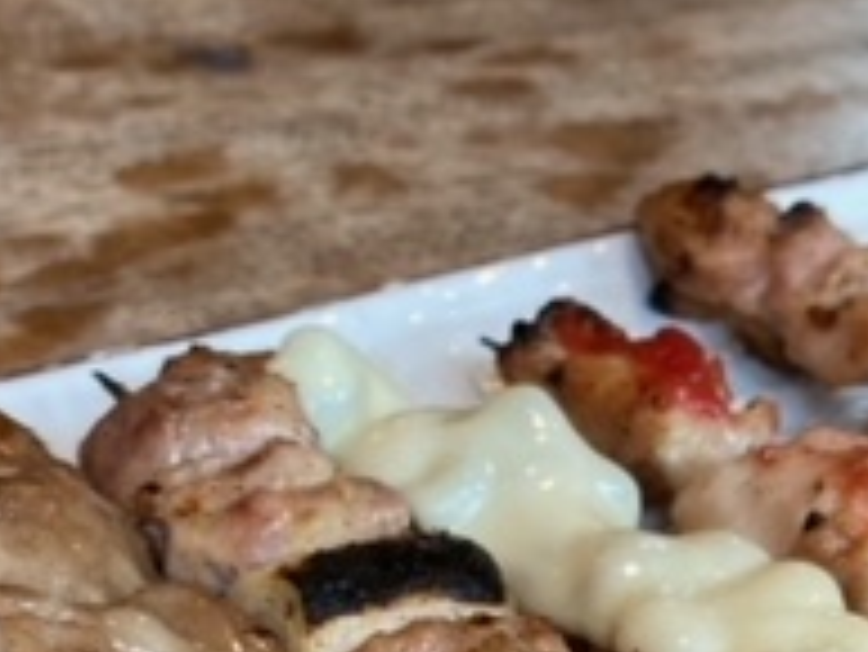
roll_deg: -5.4
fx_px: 2333
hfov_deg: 20.7
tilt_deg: -39.7
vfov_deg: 14.9
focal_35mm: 93
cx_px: 121
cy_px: 958
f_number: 1.8
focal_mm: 3.99
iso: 100
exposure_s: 1/60
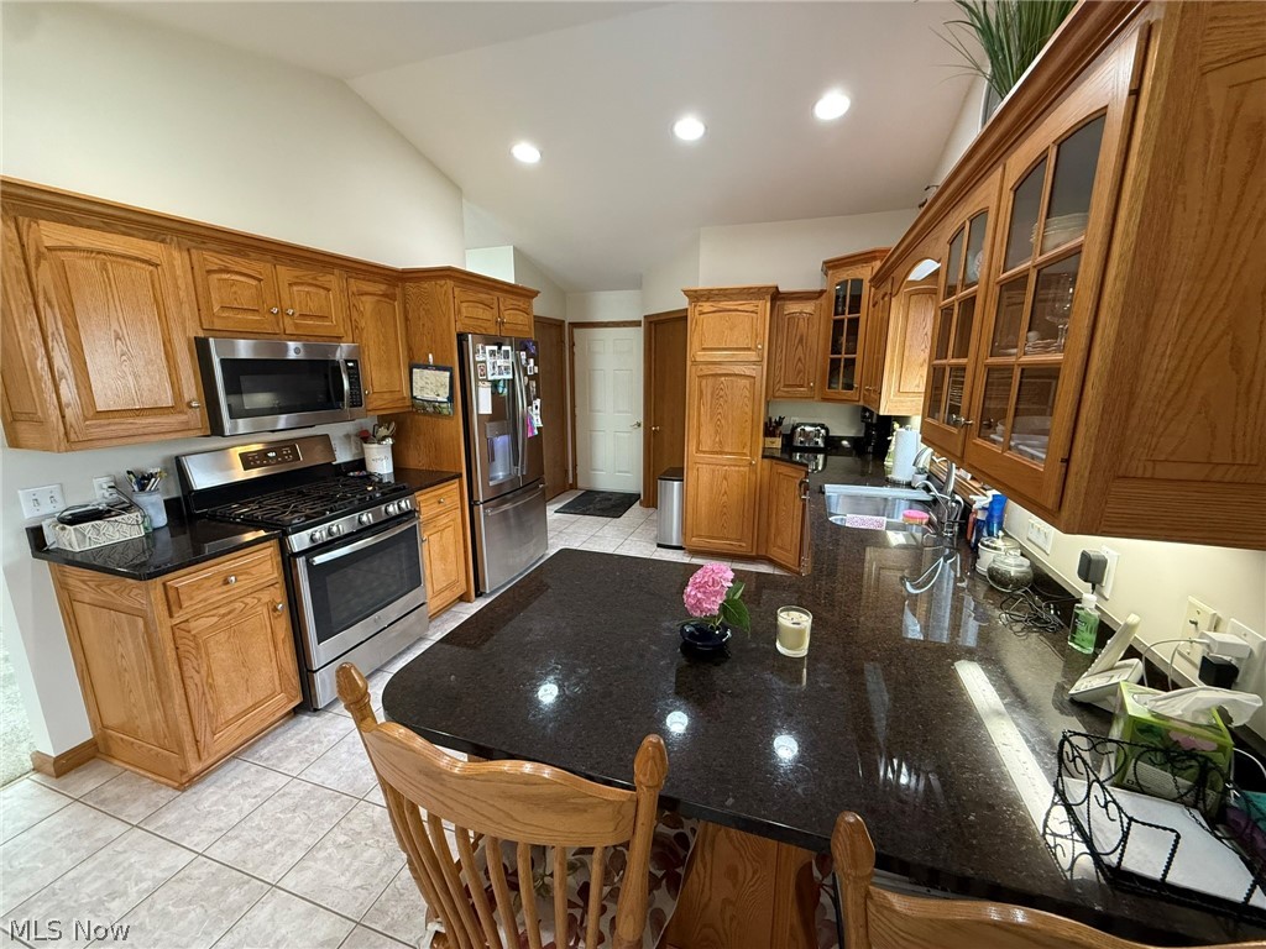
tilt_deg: -11.1
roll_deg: +0.3
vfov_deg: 85.7
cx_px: 633
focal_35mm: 14
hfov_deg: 102.1
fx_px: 512
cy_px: 474
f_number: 2.2
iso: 400
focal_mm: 2.22
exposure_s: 1/60
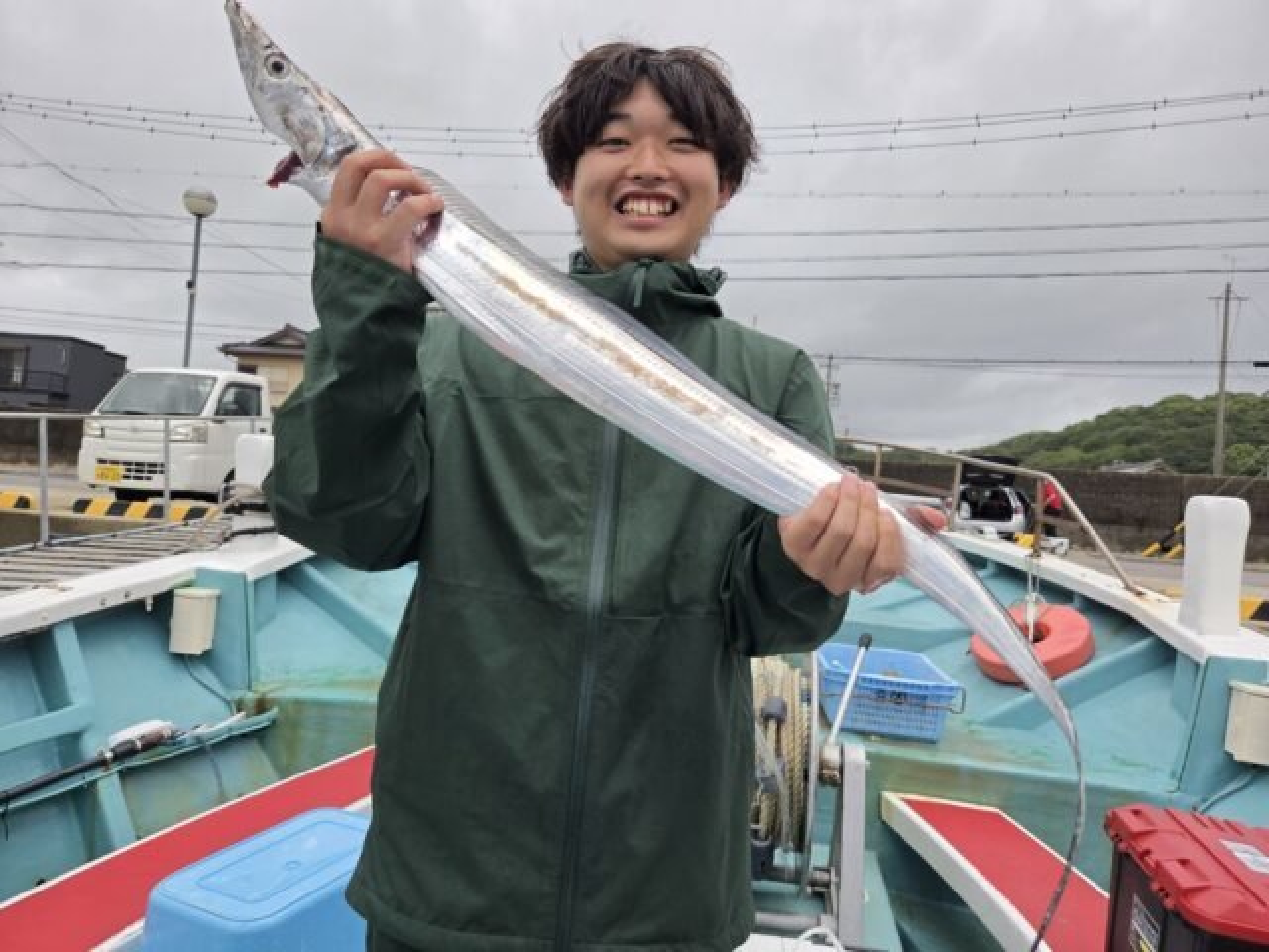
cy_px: 476
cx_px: 634
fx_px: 843
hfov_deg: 73.9
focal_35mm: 23
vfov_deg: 58.9
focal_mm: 5.4
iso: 80
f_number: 1.8
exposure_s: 1/2643
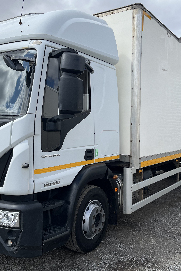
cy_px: 132
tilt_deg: -0.1
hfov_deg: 35.9
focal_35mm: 37
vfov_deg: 51.9
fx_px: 279
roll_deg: -2.9
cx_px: 91
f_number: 1.6
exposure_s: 1/3049
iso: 50
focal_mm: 5.1
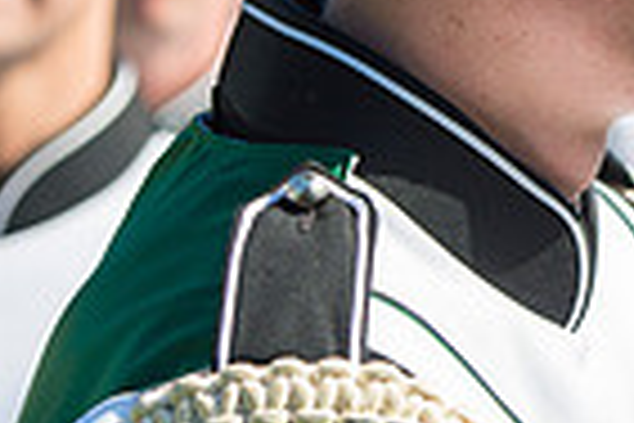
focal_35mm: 453
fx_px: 7977
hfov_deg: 4.5
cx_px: 1120
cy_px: -104
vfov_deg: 3.0
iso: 200
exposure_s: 1/1000
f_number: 4.5
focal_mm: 110
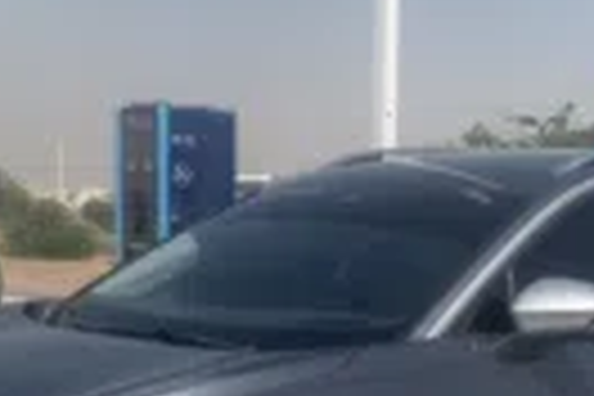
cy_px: 423
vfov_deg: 16.2
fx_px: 1353
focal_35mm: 82
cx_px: 360
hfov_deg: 24.7
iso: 25
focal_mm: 4.25
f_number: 1.8
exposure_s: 1/3289
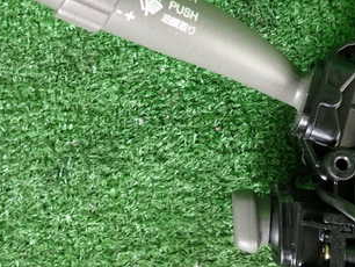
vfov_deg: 28.9
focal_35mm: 49
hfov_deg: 38.8
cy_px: 46
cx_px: 209
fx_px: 503
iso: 200
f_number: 2
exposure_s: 1/40
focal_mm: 4.5
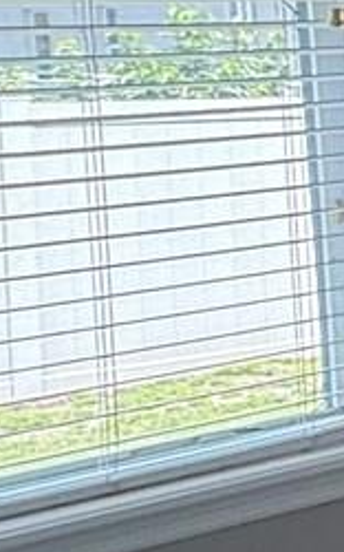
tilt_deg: -3.5
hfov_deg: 6.8
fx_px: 1427
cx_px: 1623
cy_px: 66
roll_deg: +1.0
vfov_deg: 21.4
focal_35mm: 95
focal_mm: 2.22
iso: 160
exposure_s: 1/120
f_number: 2.2
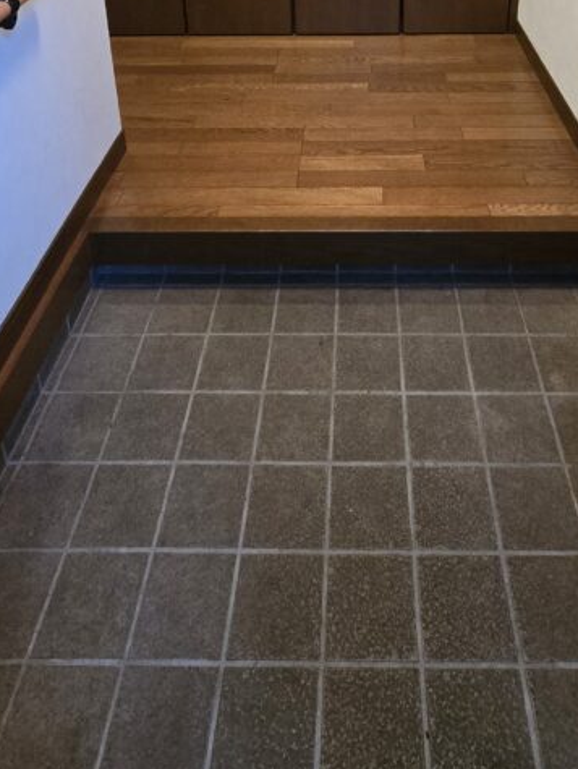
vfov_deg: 50.2
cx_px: 358
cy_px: -15
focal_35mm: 28
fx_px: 623
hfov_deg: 49.4
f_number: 2.2
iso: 1000
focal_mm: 2.2
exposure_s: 1/60
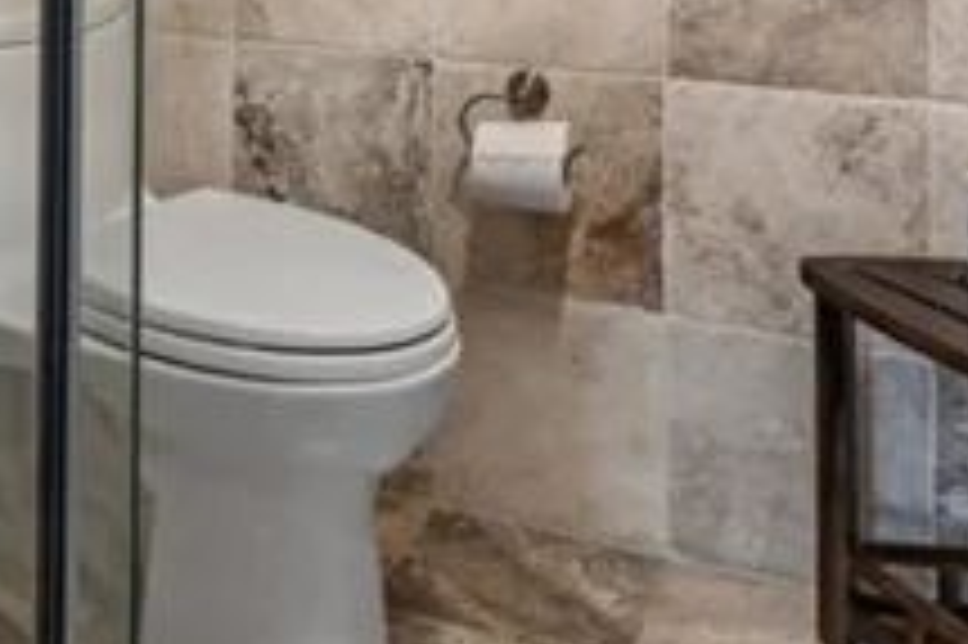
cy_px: -230
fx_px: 1263
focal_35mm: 47
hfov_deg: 40.6
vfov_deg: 24.4
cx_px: 232
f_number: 8
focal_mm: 12
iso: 250
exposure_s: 1/13
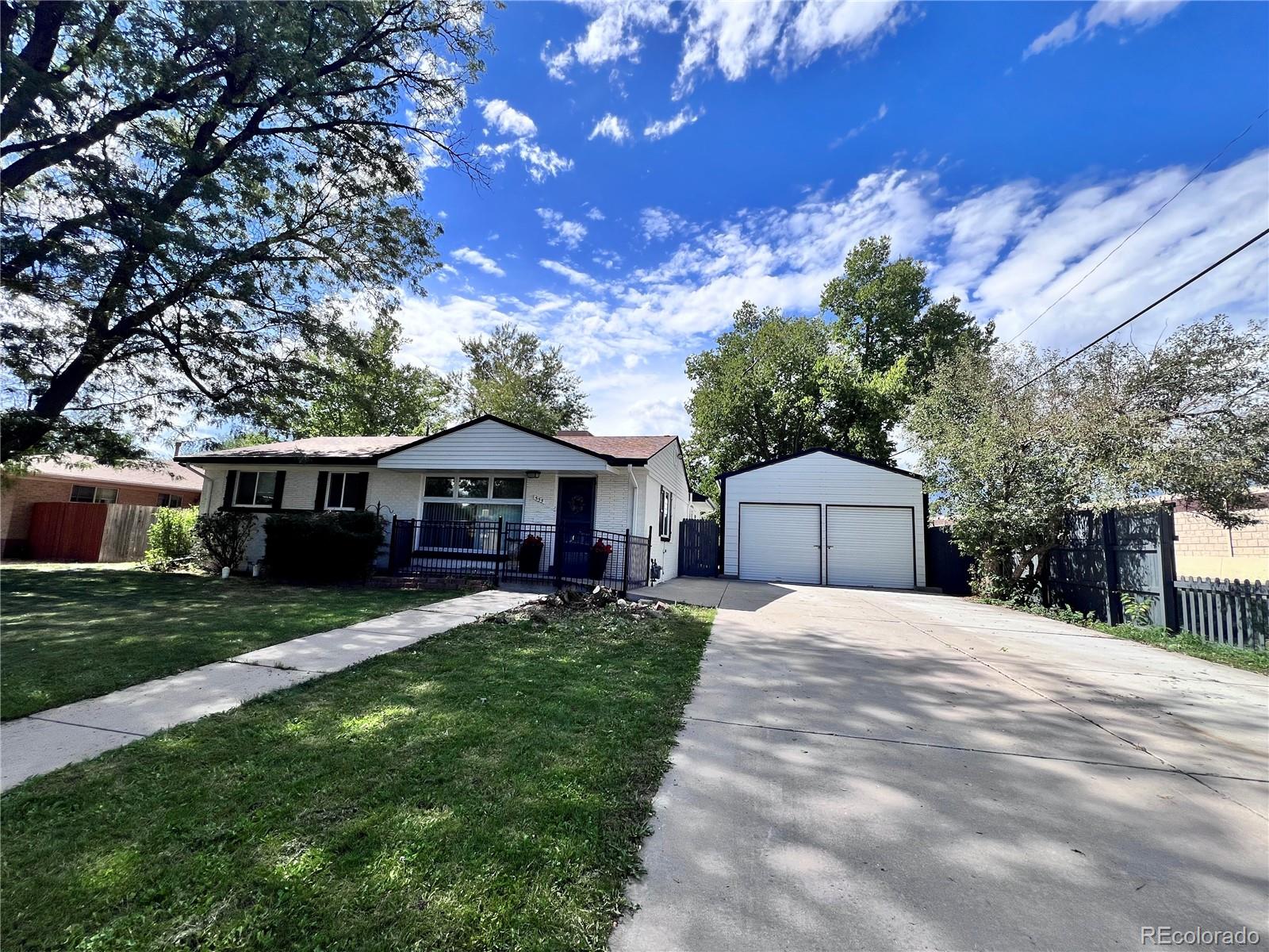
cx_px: 634
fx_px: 477
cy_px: 476
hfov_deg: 106.2
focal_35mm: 13
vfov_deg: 89.9
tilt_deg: +7.5
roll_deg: -2.8
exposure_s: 1/2016
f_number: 1.8
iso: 32
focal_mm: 1.57
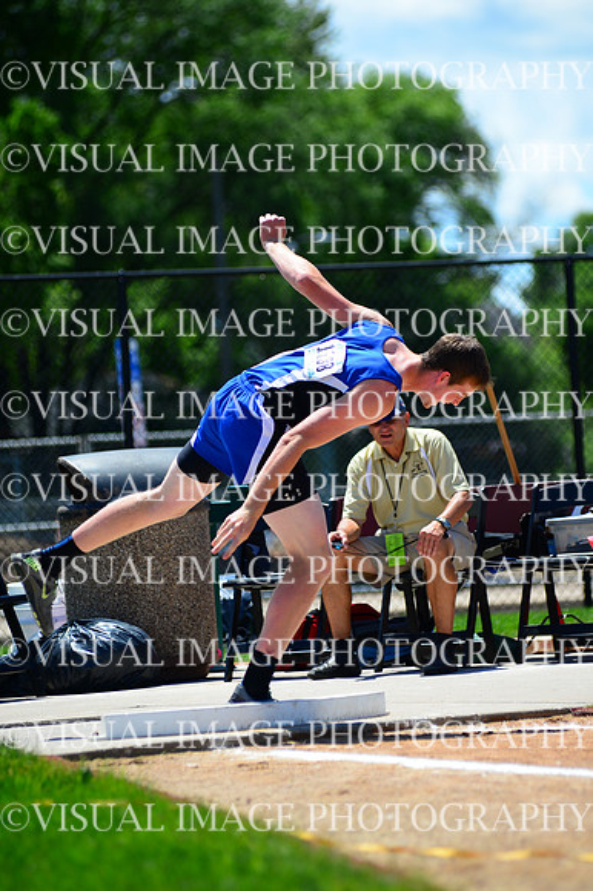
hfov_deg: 6.9
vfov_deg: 10.3
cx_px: 296
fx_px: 4947
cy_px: 446
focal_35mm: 200
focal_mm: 200
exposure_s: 1/2500
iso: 320
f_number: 4
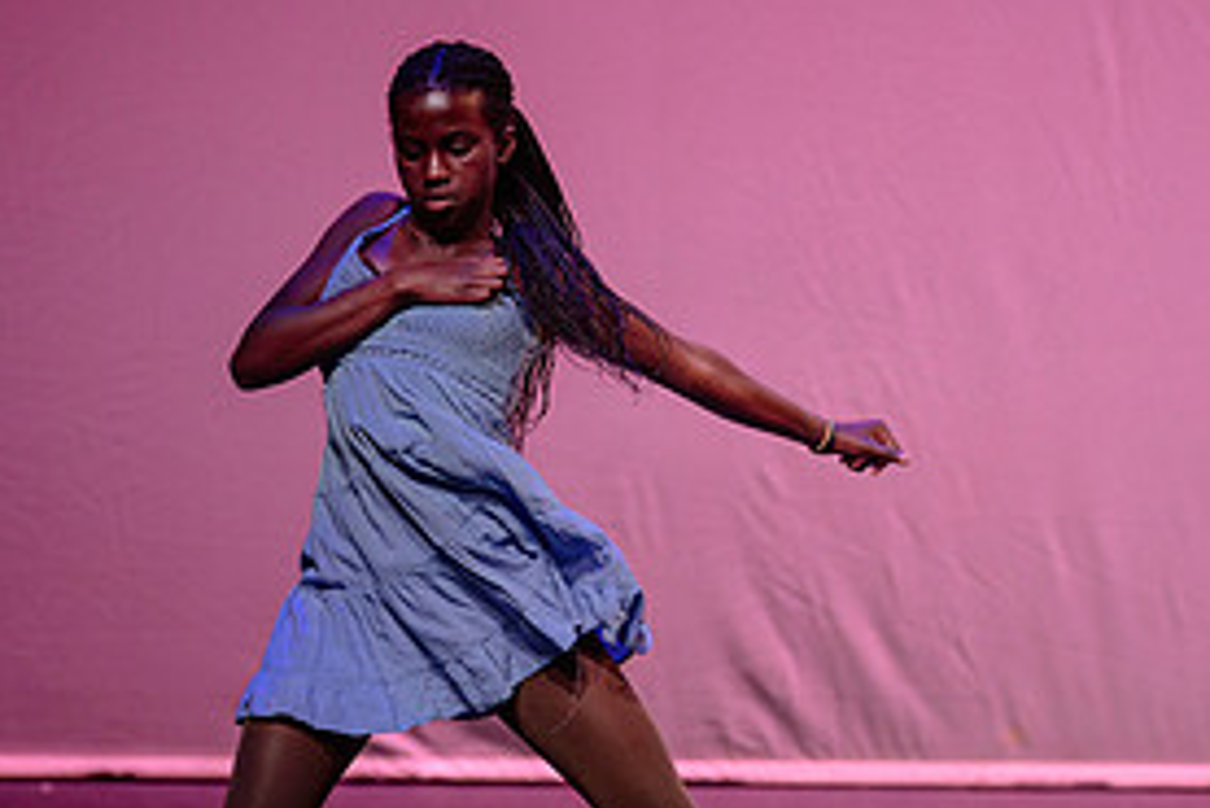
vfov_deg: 3.6
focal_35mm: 379
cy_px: 604
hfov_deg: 5.4
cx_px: 1253
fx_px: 12745
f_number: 2.8
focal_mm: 160
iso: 1250
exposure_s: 1/500
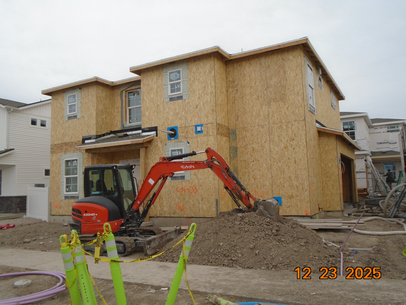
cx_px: 203
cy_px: 152
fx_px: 364
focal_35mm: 31
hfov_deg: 58.4
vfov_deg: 45.4
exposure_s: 1/250
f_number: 3.5
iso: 100
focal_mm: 5.5
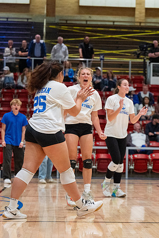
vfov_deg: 16.9
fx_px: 801
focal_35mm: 121
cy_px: 124
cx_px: 122
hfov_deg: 11.3
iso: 5000
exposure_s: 1/500
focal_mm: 70
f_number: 2.8
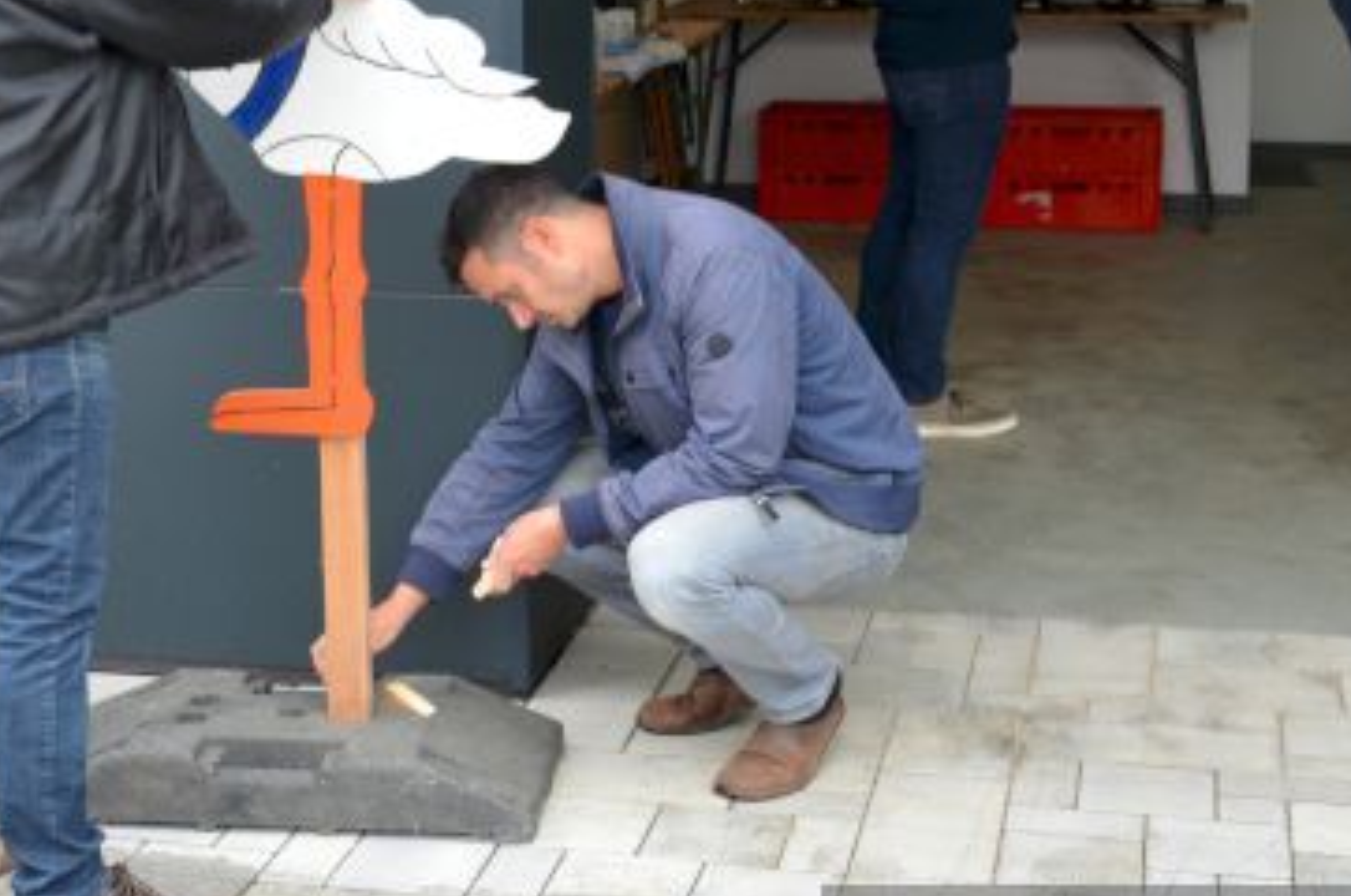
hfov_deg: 28.8
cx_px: 508
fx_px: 2622
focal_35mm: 70
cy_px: 243
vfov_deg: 19.3
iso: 400
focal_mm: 26
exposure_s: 1/100
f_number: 5
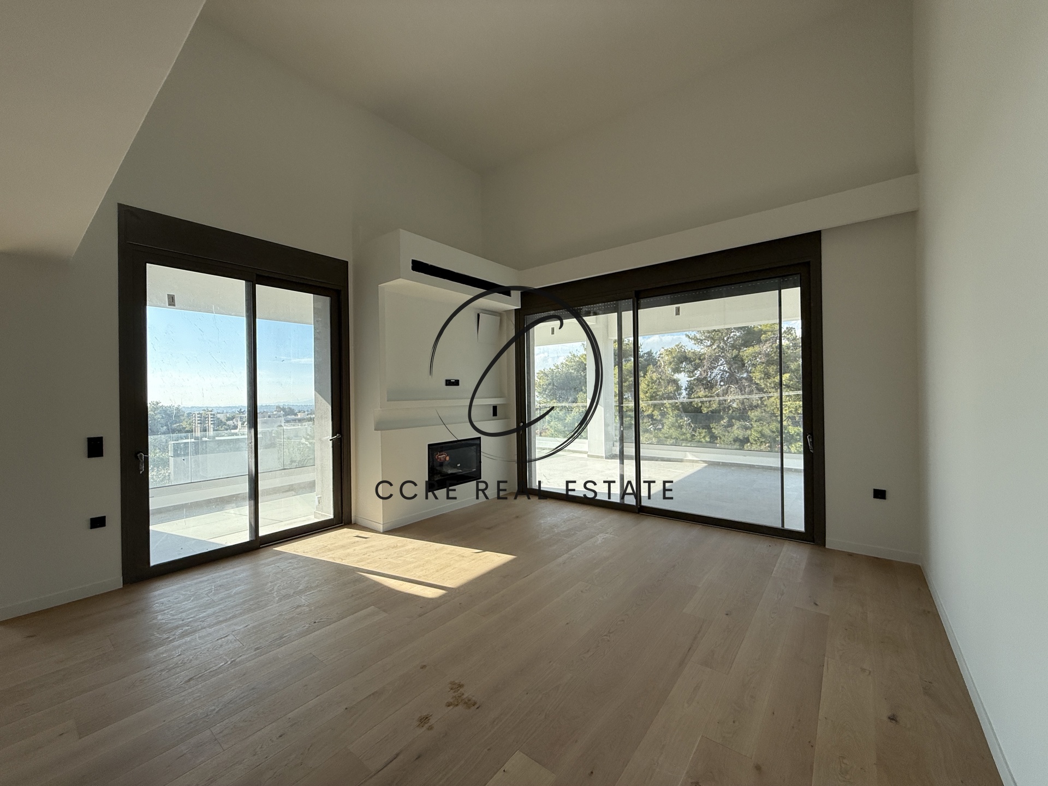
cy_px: 393
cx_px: 524
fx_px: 424
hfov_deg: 102.1
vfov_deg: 85.7
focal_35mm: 14
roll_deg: +1.1
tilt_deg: +0.6
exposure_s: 1/465
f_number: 2.2
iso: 64
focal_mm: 2.22
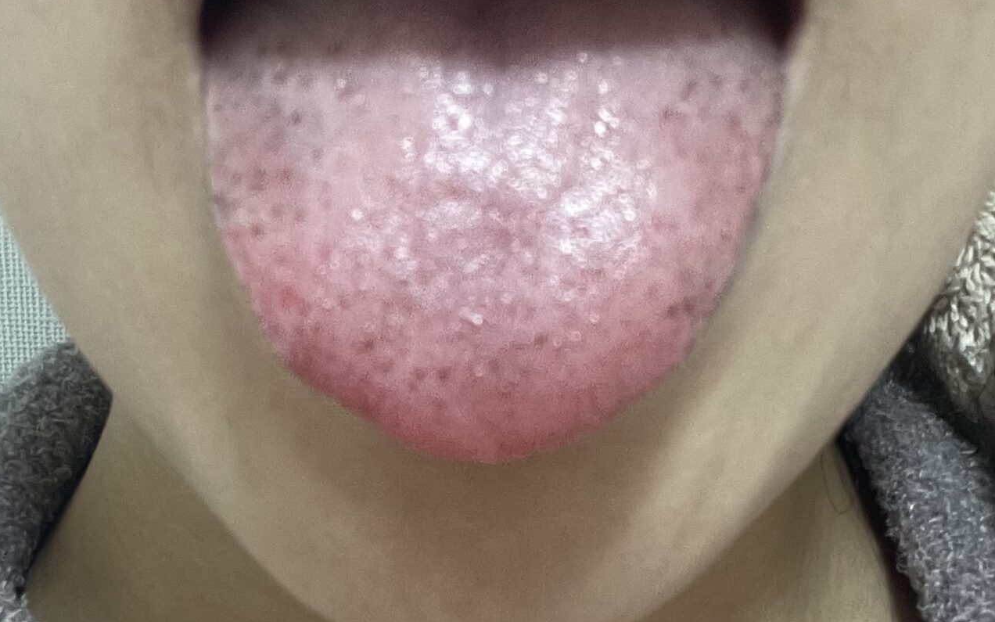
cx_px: 458
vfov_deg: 20.1
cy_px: 505
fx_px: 1735
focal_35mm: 64
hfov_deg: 32.0
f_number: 2.2
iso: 200
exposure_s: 1/44
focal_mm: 2.71
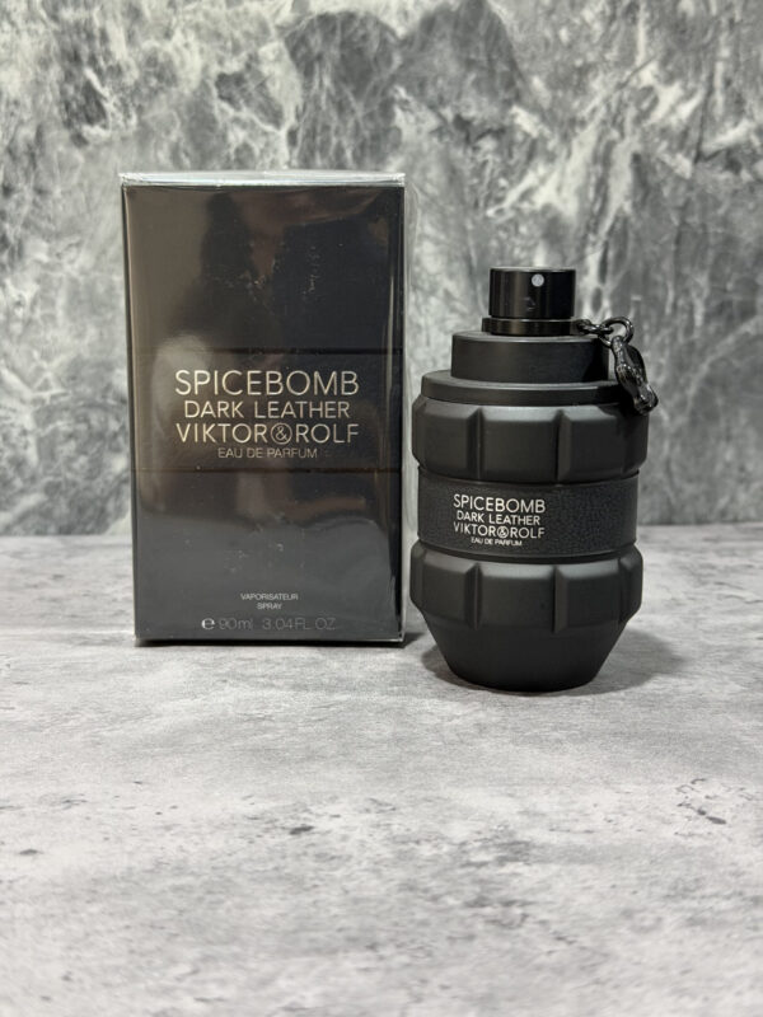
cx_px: 382
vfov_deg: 39.7
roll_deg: -1.1
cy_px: 508
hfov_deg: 30.3
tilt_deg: -9.8
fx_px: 1411
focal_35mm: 48
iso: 500
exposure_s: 1/30
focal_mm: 6.76
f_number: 1.78
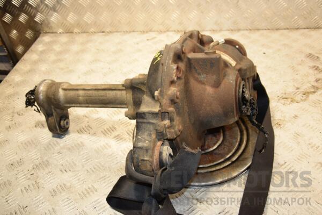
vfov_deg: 34.2
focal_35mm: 39
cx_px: 161
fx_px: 349
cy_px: 108
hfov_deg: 49.6
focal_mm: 26
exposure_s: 1/200
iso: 800
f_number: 5.6
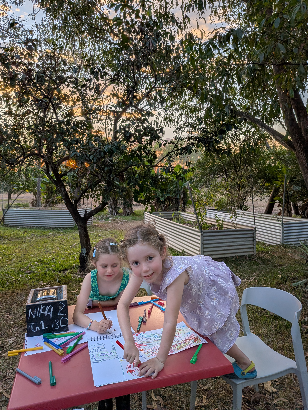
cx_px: 154
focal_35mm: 24
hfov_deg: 56.8
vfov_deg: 71.6
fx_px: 285
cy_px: 205
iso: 35
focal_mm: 4.53
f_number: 1.7
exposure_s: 1/2096
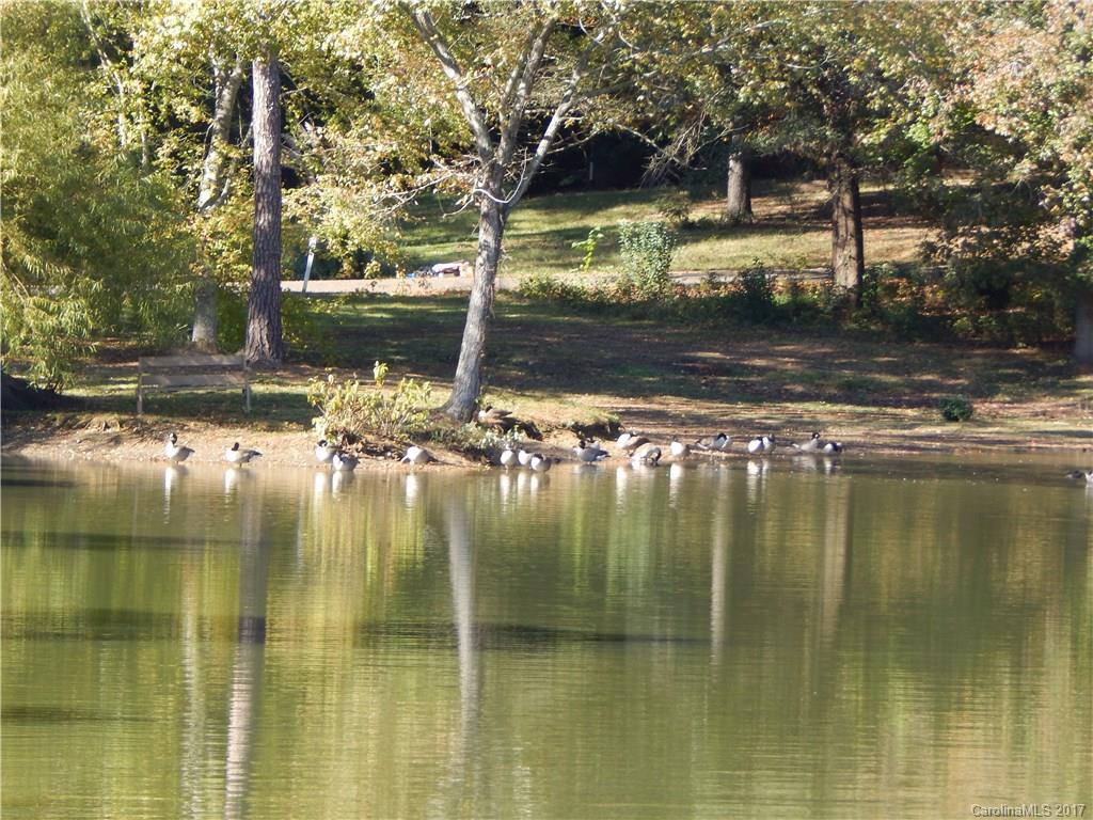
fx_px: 7325
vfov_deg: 6.4
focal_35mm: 232
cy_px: 410
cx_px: 546
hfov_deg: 8.5
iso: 125
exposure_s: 1/100
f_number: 5.6
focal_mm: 41.7
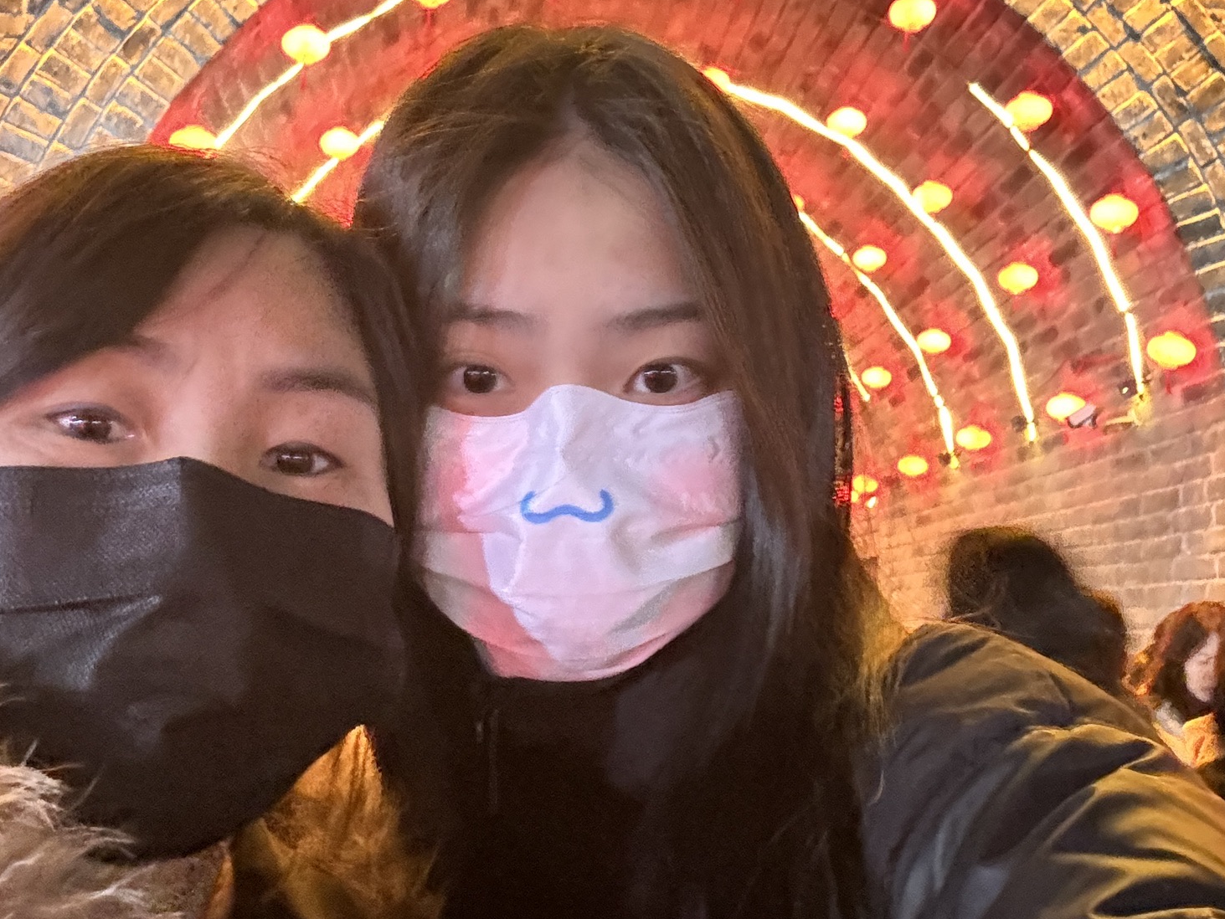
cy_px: 414
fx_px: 1451
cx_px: 600
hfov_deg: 45.8
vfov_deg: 35.1
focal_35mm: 41
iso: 800
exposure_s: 1/17
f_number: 1.9
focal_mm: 2.69
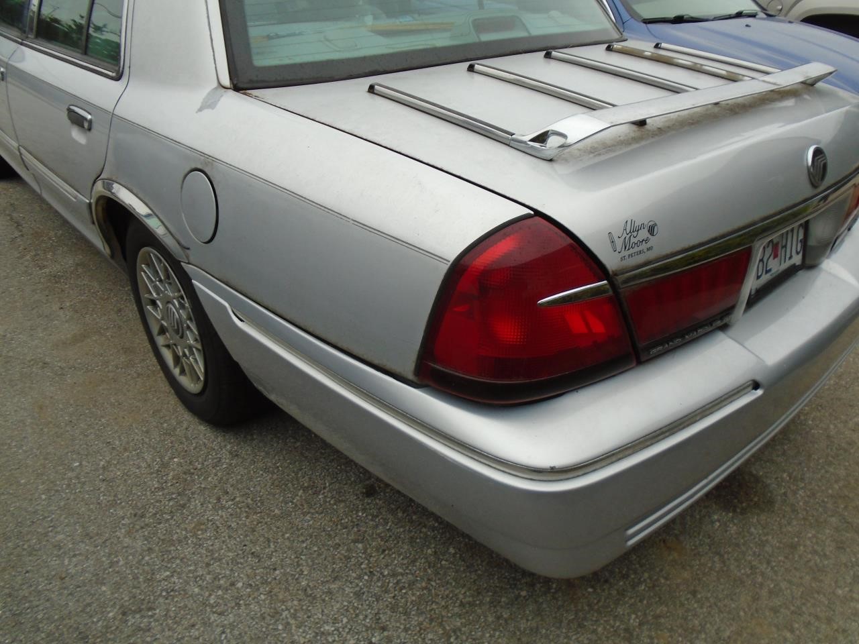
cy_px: 322
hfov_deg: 67.3
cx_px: 430
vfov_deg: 53.1
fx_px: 645
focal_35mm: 26
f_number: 3.2
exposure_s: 1/200
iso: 100
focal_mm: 4.6
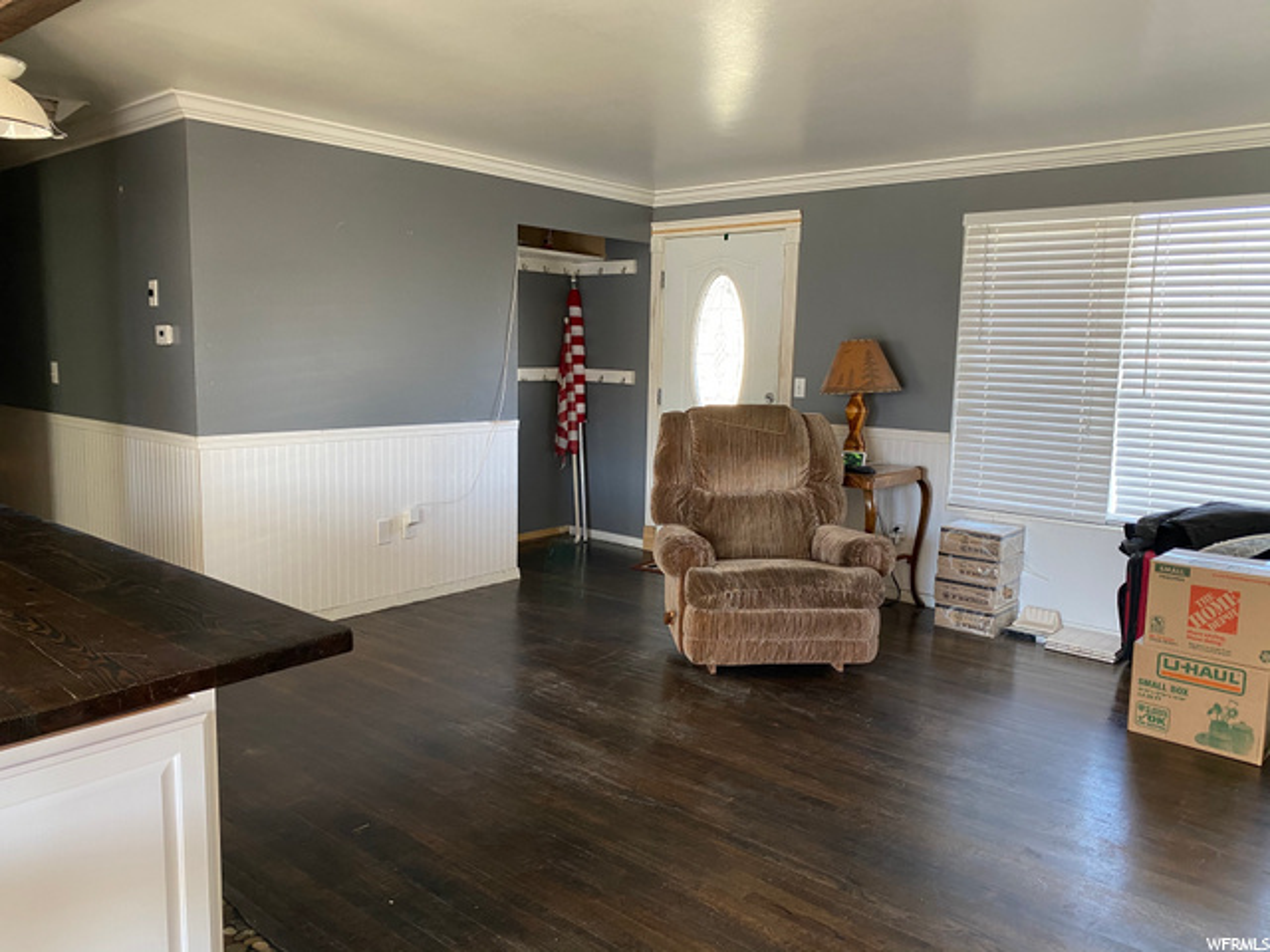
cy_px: 476
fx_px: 954
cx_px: 635
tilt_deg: -7.7
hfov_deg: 67.3
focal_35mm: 26
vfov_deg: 53.1
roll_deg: -1.0
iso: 200
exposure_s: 1/60
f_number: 1.8
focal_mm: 4.25
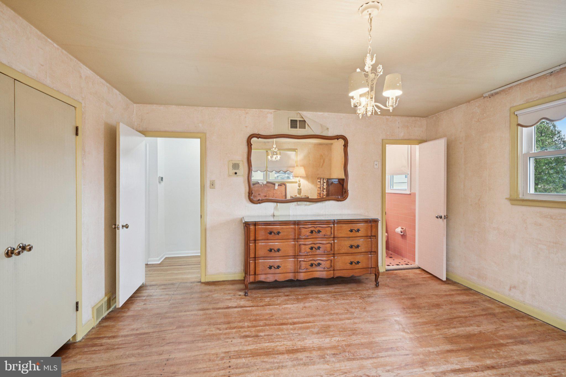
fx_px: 252
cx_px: 283
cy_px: 188
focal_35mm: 16
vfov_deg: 73.7
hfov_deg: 96.7
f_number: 8
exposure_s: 1/15
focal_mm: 16
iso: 800
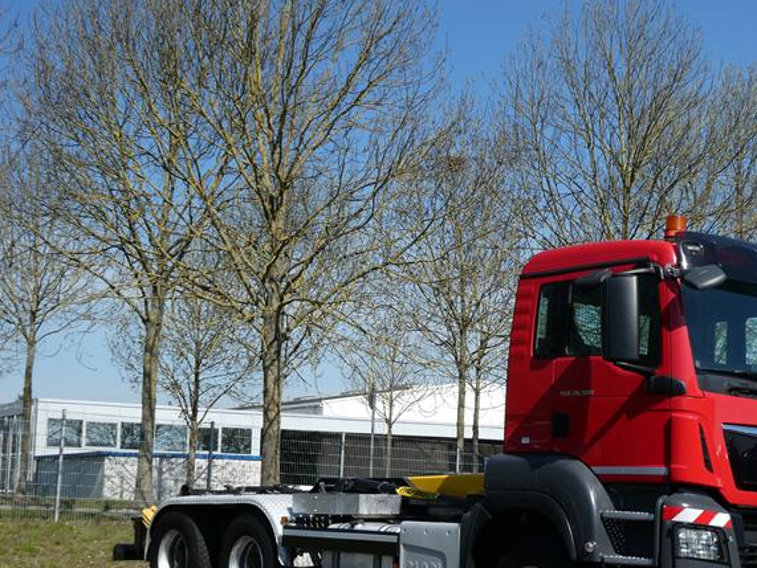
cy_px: 393
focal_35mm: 56
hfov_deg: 34.0
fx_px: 1225
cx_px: 498
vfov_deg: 25.9
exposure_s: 1/800
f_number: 3.8
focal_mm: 7.2
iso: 80
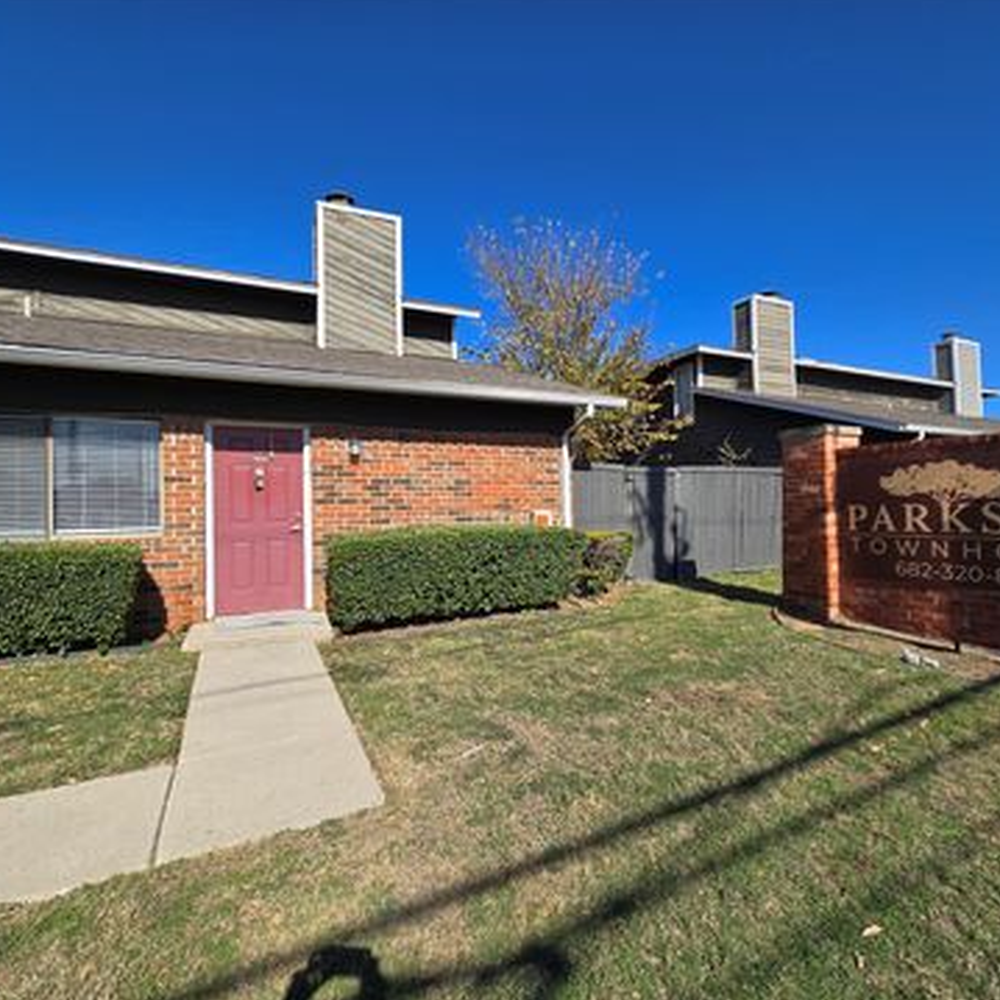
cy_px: 503
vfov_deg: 87.4
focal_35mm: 16
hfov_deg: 87.4
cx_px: 526
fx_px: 523
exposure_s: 1/2600
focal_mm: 2.2
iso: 50
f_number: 2.2
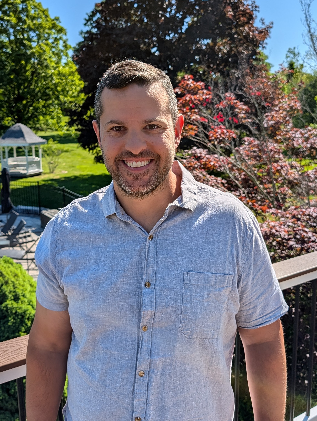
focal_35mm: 24
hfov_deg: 56.9
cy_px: 210
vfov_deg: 71.5
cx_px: 158
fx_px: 292
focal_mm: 6.9
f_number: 1.68
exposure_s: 1/1517
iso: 20
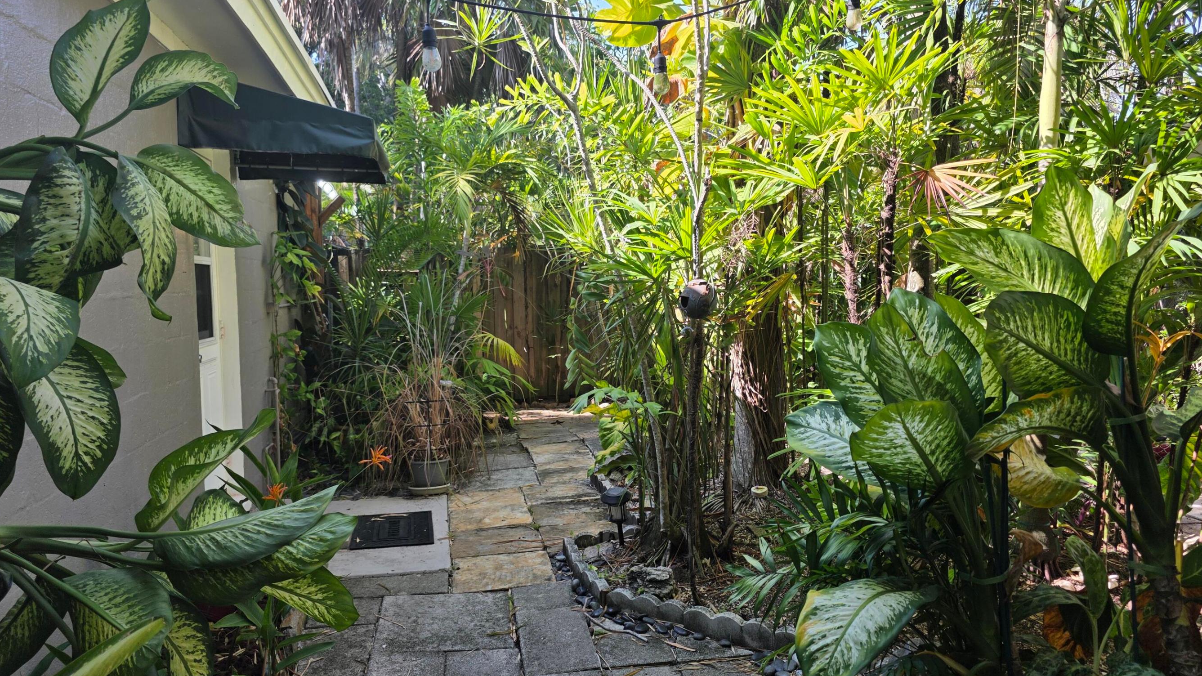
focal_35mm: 27
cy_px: 347
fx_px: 860
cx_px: 612
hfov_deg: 69.9
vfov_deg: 42.9
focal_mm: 6.3
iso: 12
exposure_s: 1/127
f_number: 1.7
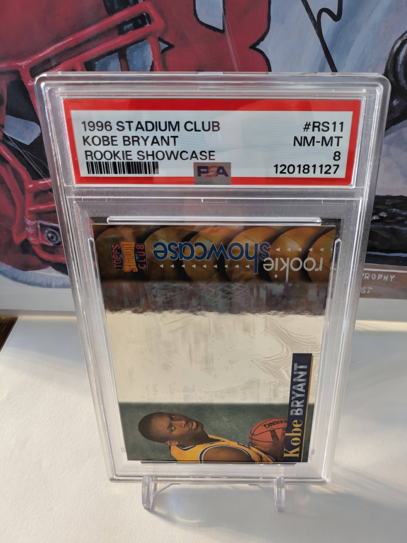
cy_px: 272
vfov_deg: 69.4
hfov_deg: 54.9
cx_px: 204
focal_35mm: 25
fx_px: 392
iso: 704
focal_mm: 5.43
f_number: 1.89
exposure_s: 1/24
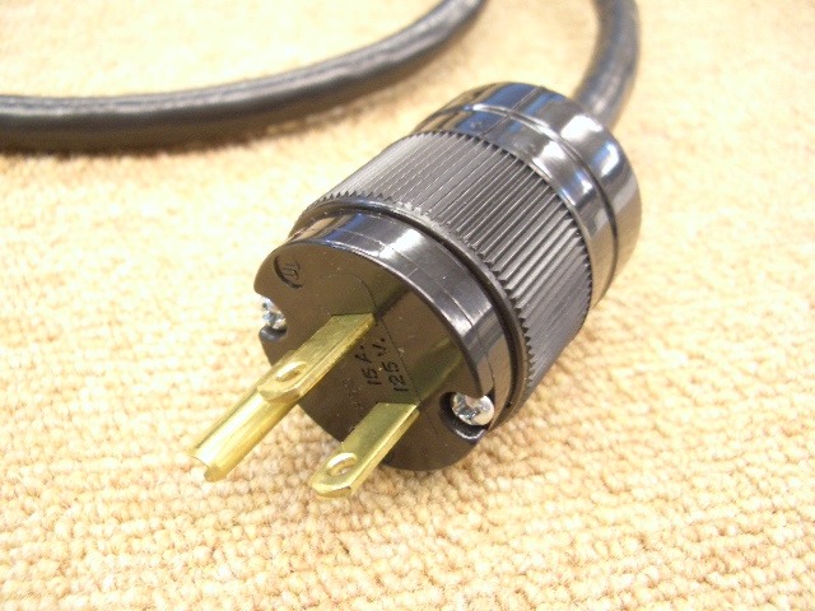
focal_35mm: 35
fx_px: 824
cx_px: 408
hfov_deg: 52.6
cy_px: 306
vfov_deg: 40.7
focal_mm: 5.8
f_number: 2.6
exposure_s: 1/8
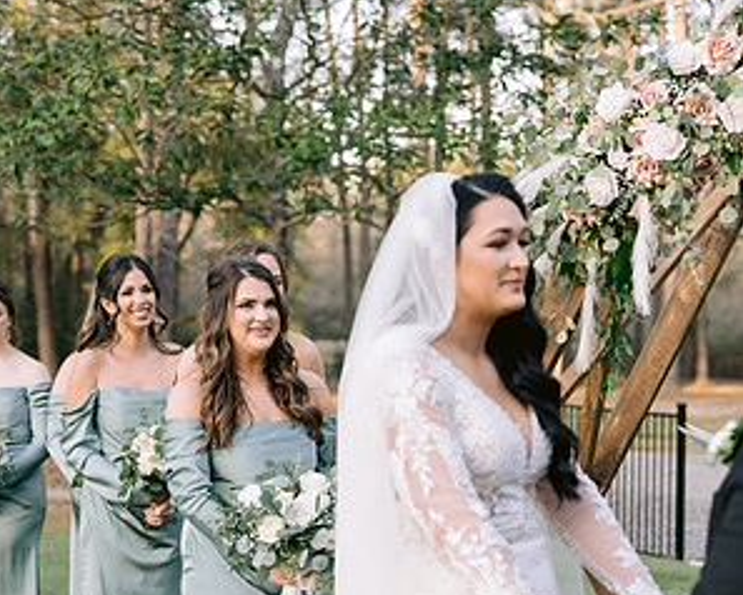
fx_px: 1562
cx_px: 370
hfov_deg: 26.8
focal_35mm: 71
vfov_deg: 21.4
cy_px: 450
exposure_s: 1/500
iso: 400
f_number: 2.8
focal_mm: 50
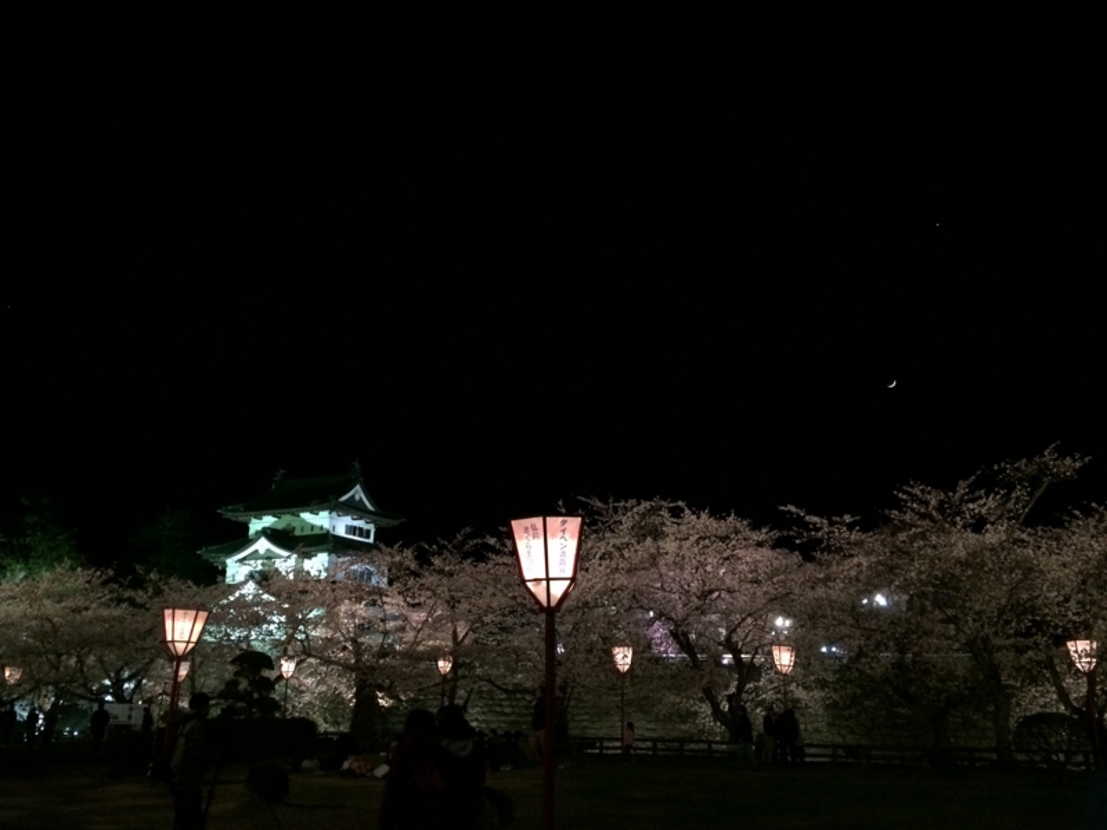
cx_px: 554
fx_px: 927
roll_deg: +0.2
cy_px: 415
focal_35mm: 29
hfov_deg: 61.7
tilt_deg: +17.2
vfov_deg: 48.2
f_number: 2.2
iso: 320
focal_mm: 4.15
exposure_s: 1/30
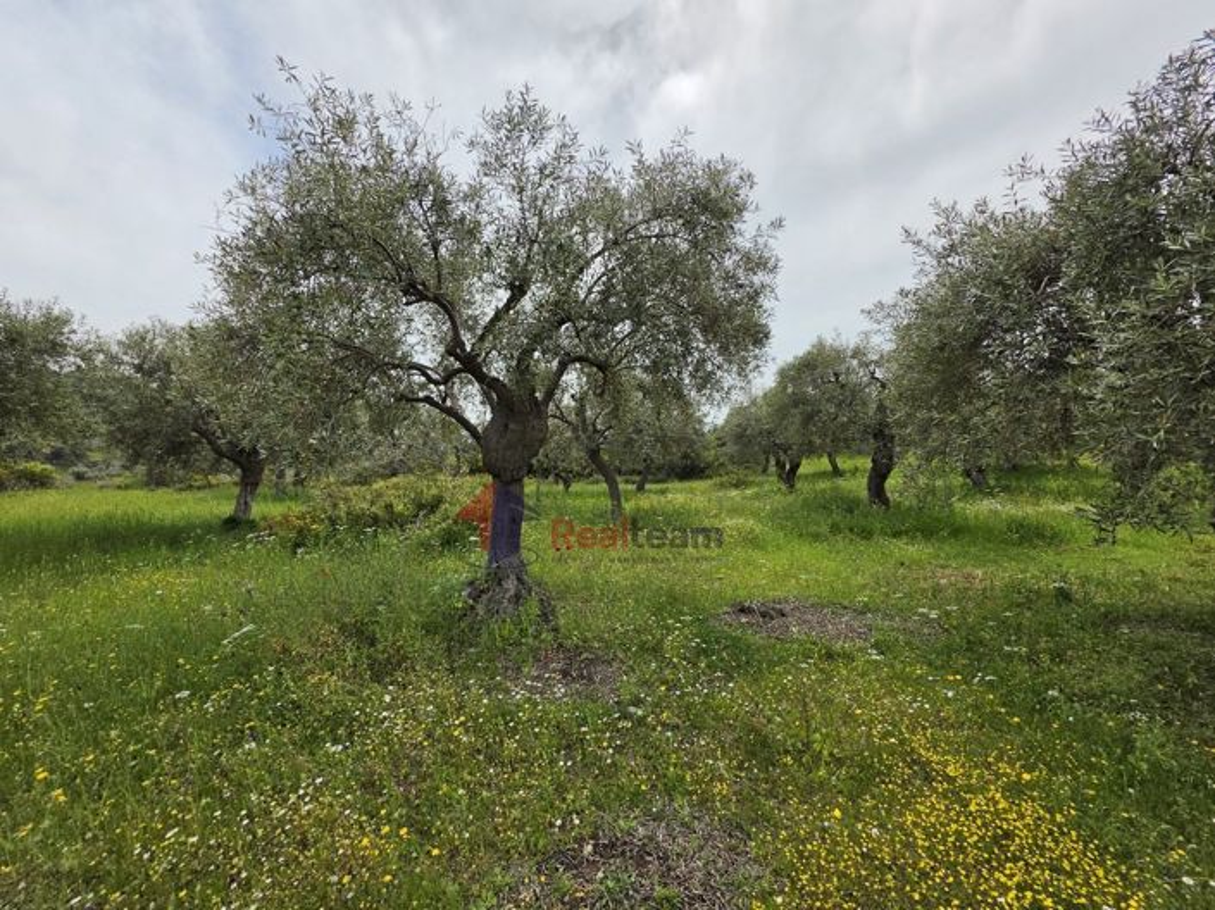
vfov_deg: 89.9
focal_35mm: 13
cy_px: 455
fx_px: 456
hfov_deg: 106.2
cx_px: 608
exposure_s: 1/2775
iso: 32
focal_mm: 2.2
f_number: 1.9
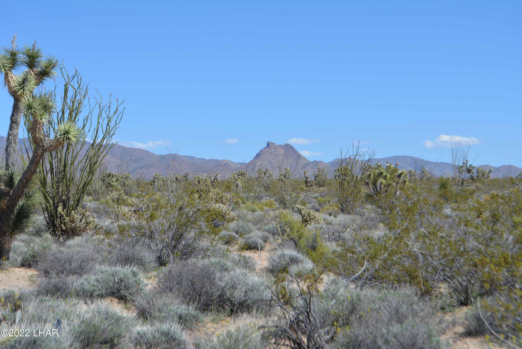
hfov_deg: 24.6
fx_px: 1197
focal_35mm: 82
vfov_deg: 16.6
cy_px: 174
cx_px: 261
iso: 100
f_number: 8
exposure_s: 1/250
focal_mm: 55
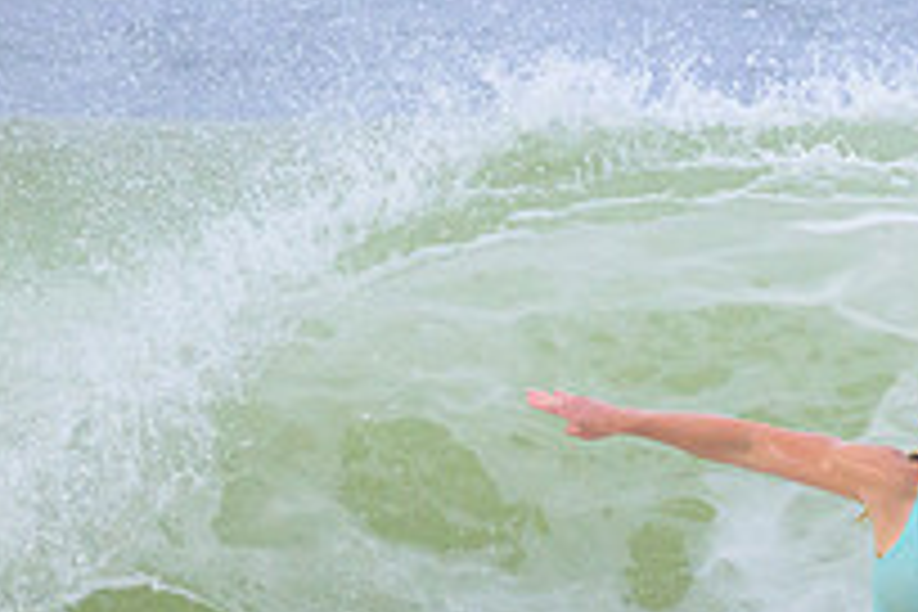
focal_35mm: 1793
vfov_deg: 0.8
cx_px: 1174
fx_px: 45718
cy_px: 673
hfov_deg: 1.2
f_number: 11
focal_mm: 630
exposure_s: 1/2000
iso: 2500
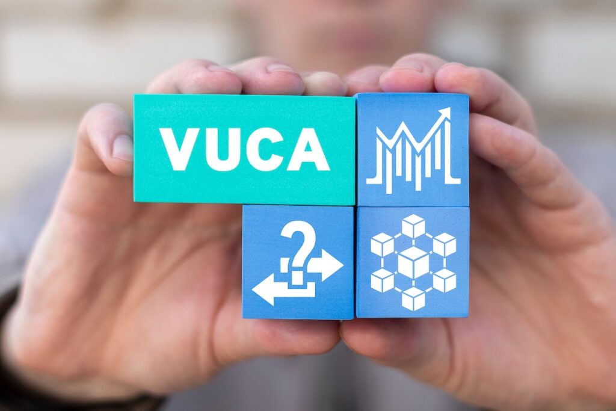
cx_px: 308
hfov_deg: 39.6
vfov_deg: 27.0
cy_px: 206
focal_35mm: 50
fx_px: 856
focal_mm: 50
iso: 80
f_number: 2.2
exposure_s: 1/500
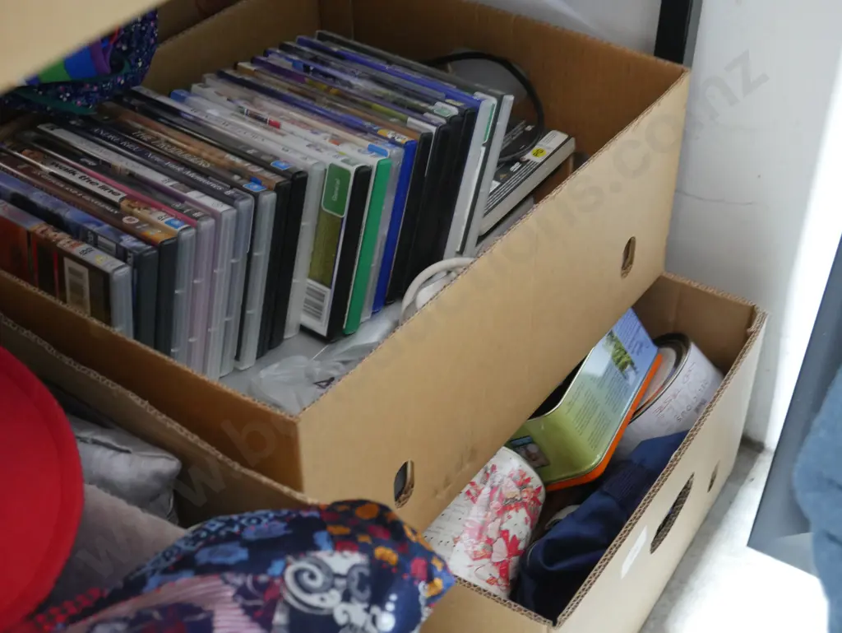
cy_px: 316
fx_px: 1217
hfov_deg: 38.2
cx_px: 421
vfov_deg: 29.1
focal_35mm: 50
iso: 3200
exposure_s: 1/13
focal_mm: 25
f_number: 5.3
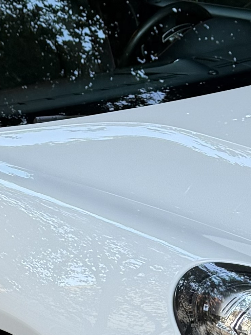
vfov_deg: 13.8
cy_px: 396
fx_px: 1343
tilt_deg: -19.8
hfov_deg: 10.6
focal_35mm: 139
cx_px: 28
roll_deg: -1.2
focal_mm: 6.76
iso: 125
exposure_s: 1/121
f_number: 1.78
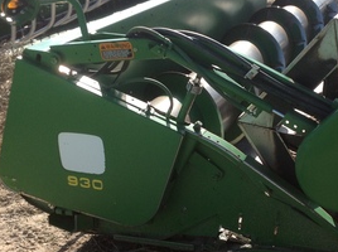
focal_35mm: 71
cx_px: 231
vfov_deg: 20.6
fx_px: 692
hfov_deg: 27.2
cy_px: 159
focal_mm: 4.28
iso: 50
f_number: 2.4
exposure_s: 1/1163
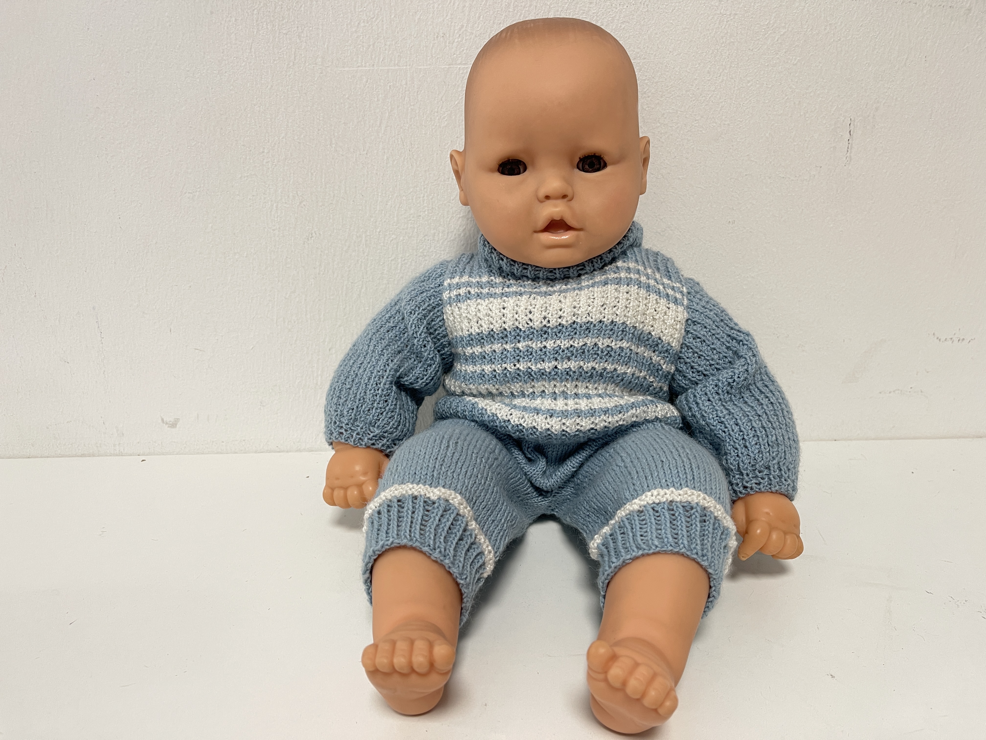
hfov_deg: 69.4
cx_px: 493
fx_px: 712
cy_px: 370
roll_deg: +0.9
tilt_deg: -21.9
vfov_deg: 54.9
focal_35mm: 25
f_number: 1.6
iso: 80
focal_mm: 5.1
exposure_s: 1/50
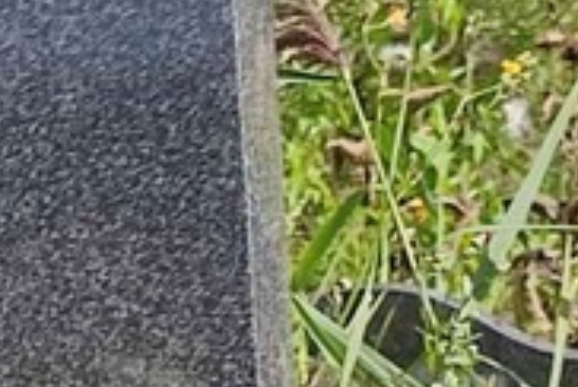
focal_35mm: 114
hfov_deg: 15.9
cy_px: 771
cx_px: -372
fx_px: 1833
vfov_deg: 11.0
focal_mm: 6.04
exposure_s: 1/641
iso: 50
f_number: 1.9
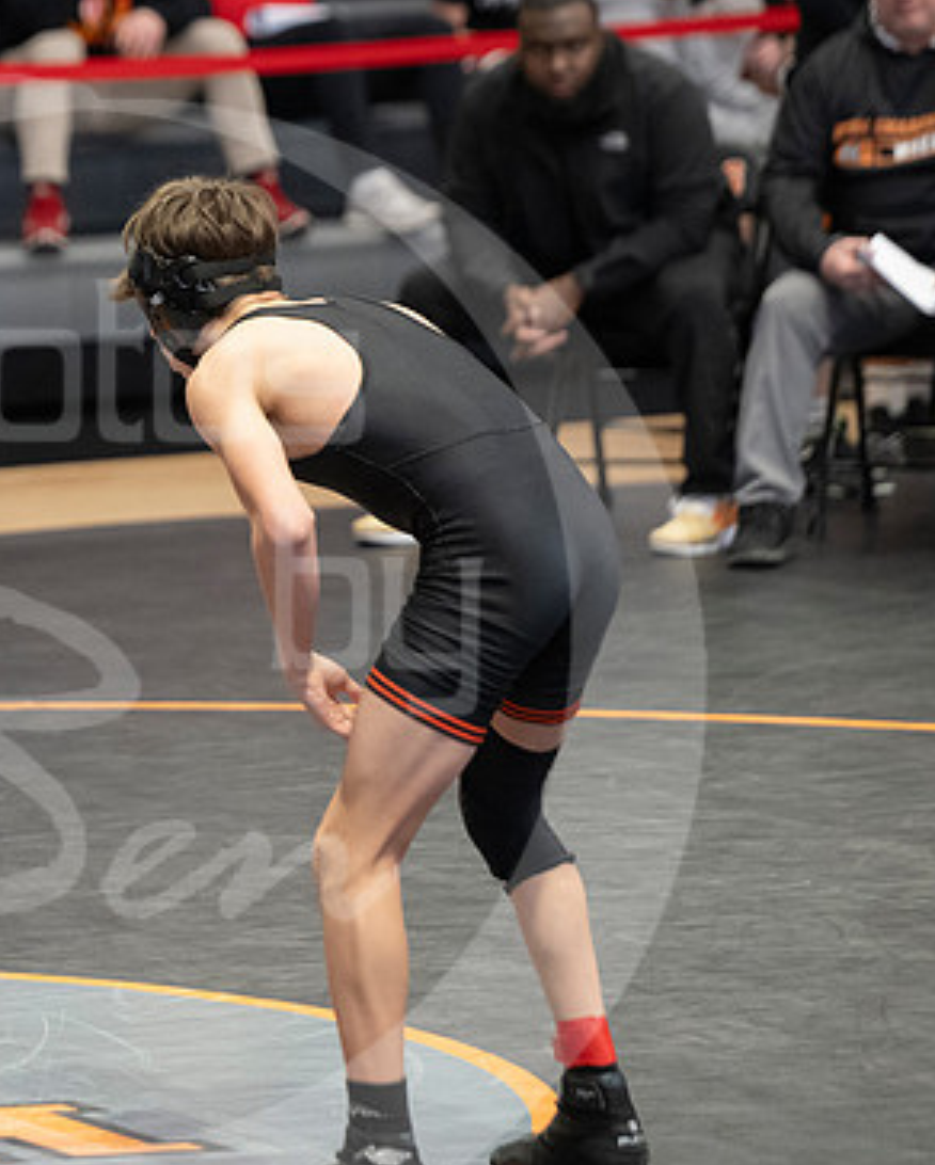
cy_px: 553
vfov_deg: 7.4
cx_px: 52
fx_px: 9013
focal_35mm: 261
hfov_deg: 5.9
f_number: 2.8
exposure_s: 1/1000
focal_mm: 130
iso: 3200
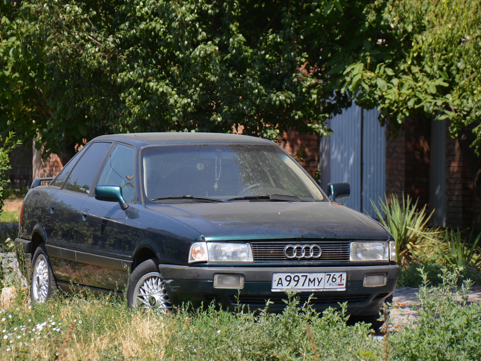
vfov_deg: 5.5
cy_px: 186
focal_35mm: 273
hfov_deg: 7.3
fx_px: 3788
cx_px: 234
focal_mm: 155
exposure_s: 1/500
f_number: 5.6
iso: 220
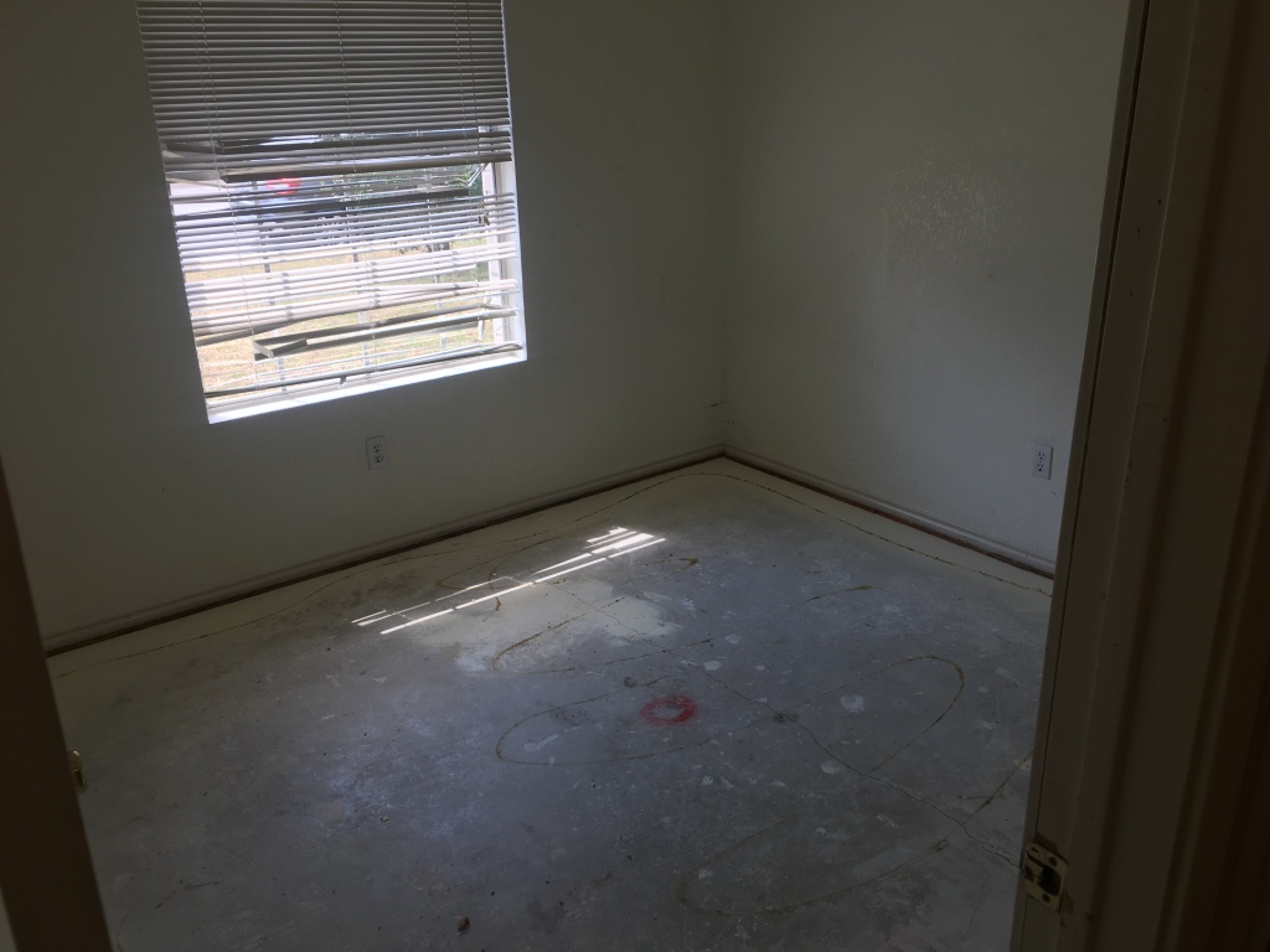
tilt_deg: -18.9
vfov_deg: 48.2
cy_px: 476
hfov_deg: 61.7
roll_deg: +1.6
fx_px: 1064
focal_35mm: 29
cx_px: 635
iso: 25
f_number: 2.2
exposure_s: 1/142
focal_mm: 4.15
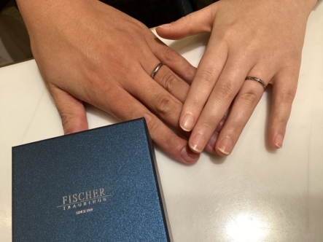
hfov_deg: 58.4
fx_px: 289
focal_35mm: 31
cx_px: 162
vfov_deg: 45.4
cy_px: 121
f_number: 2.4
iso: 40
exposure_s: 1/120
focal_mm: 3.3
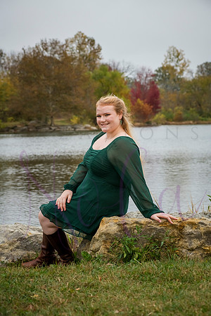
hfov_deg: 17.1
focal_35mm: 80
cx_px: 106
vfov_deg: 25.4
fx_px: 703
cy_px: 158
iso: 640
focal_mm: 80
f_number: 6.3
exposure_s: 1/400
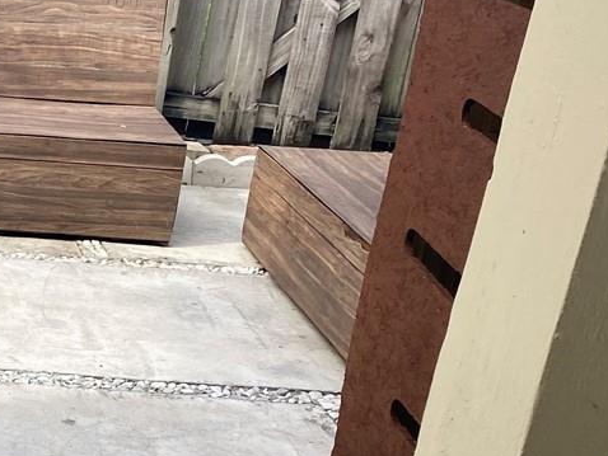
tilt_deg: -21.2
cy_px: 359
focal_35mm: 87
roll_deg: -3.0
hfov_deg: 19.9
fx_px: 1529
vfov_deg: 16.9
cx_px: -261
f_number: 1.8
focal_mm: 4.25
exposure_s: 1/326
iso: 32
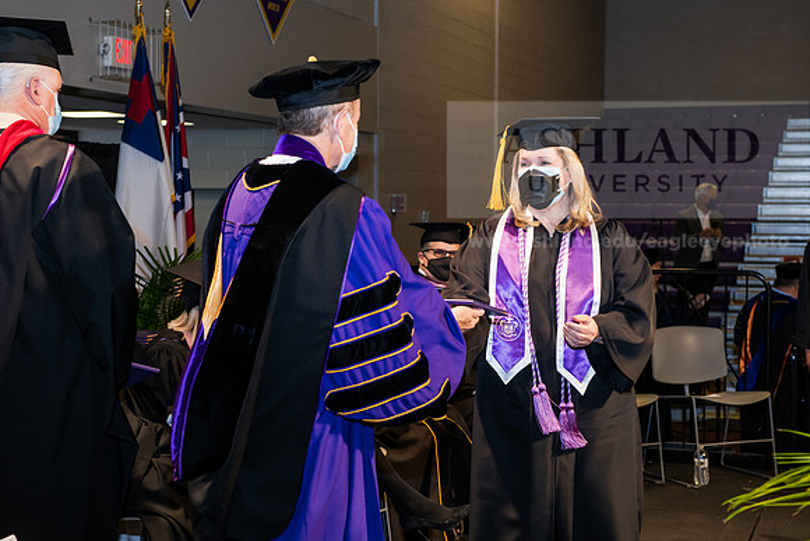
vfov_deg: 20.6
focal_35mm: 66
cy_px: 270
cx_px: 405
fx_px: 1485
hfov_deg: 30.5
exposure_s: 1/200
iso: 1600
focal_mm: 66
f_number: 6.3
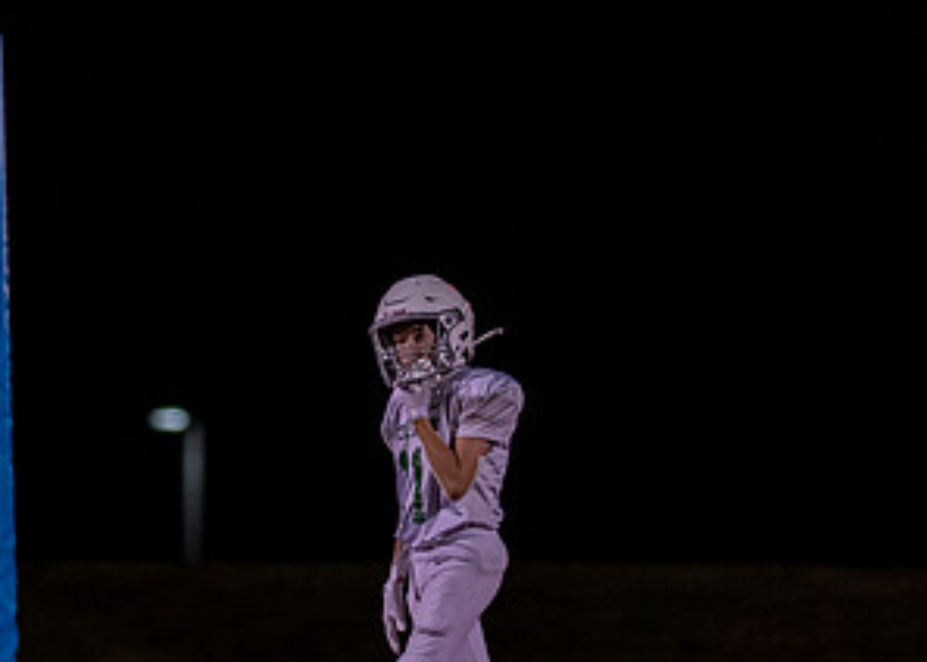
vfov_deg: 2.6
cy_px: 274
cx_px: 467
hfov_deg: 3.6
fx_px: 14661
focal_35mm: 557
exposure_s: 1/1250
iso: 1250
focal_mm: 135
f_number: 1.8
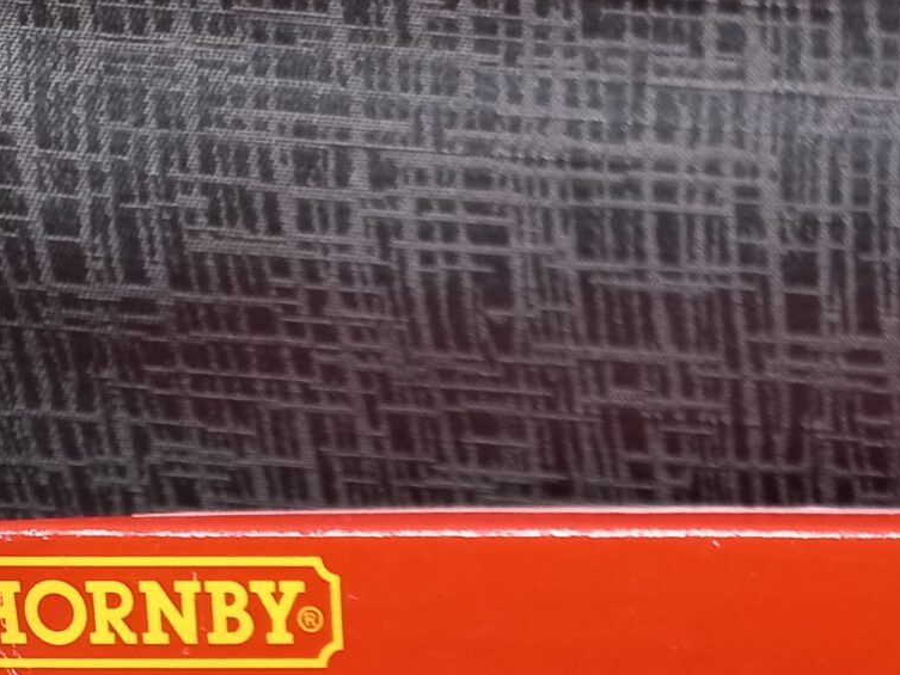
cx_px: 1394
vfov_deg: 15.5
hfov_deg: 19.6
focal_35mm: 85
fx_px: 2210
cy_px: 1127
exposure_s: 1/33.3
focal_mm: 4.6
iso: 320
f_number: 1.8
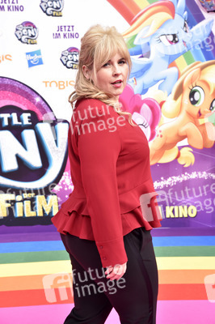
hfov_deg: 20.9
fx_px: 583
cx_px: 108
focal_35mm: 65
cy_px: 162
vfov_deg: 31.0
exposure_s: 1/200
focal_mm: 65
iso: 560
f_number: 8
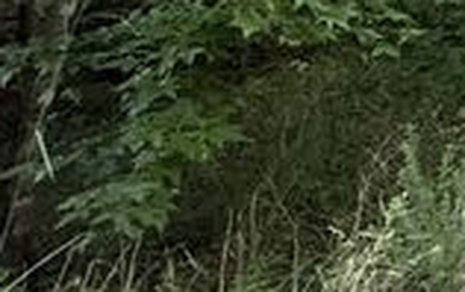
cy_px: -263
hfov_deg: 11.7
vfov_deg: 12.3
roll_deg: -1.2
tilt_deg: +0.0
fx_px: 1217
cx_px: 1377
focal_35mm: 96
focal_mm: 2.22
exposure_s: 1/99
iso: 100
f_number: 2.2
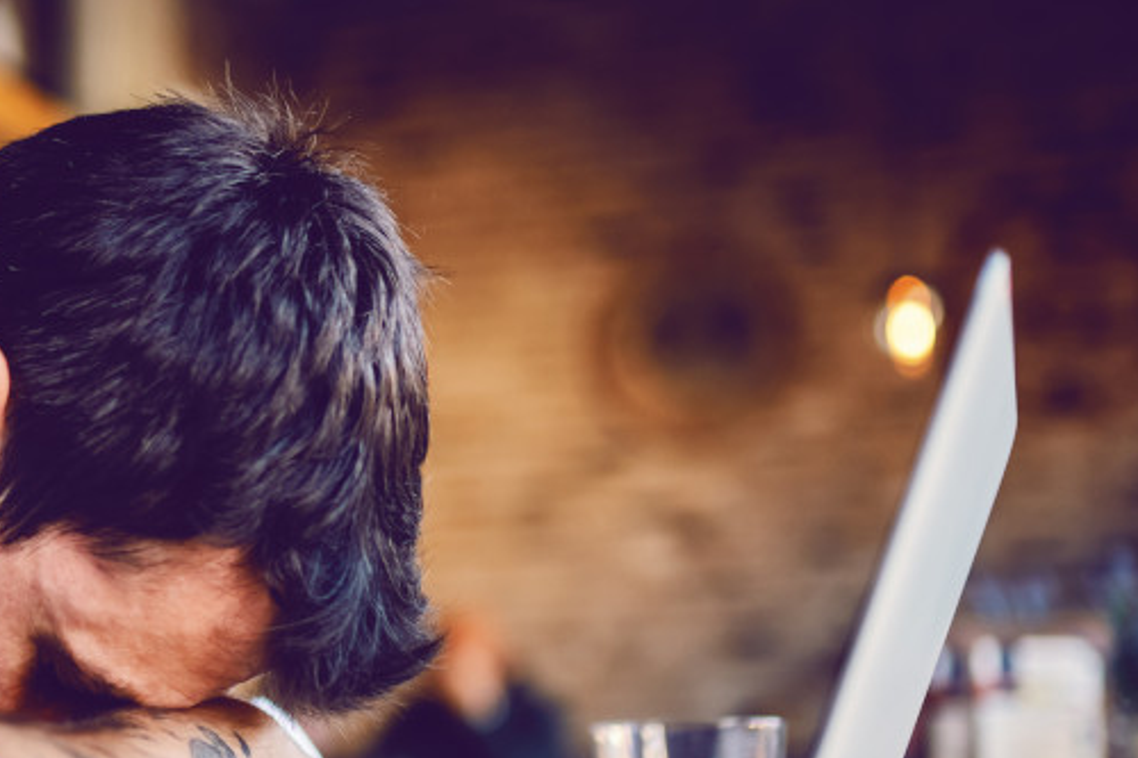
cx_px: 2
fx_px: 2654
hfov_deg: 23.2
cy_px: 508
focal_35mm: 84
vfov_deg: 16.2
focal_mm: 35
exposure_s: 1/250
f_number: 1.6
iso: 400
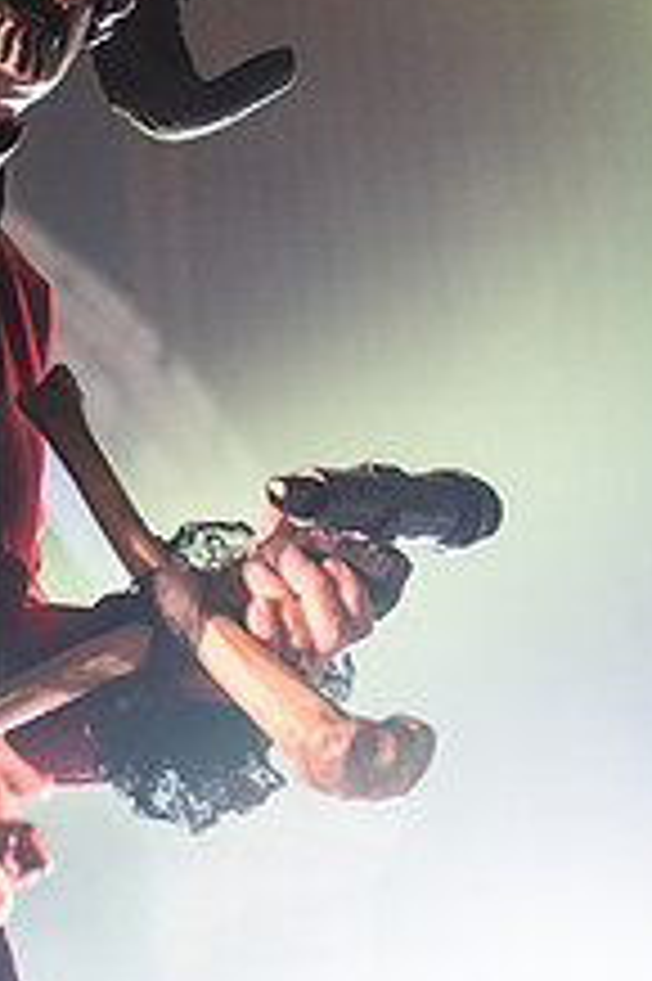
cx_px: 22
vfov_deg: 17.0
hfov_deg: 11.3
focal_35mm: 120
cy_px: 220
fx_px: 3265
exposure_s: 1/320
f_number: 3.2
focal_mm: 58
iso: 2000
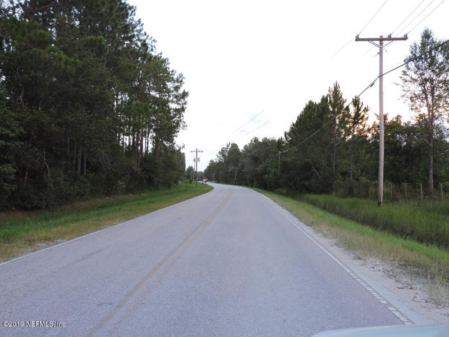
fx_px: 454
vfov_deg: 40.7
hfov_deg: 52.6
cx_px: 224
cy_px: 168
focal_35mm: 35
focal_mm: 6.2
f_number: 3.3
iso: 200
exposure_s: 1/50
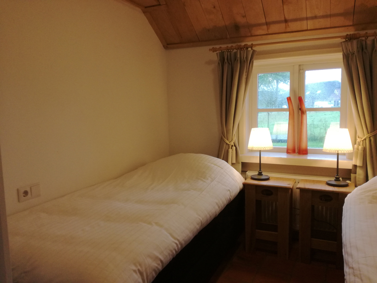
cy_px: 142
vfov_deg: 51.4
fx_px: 294
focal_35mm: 27
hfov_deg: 65.3
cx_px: 188
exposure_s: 1/33.3
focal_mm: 3.79
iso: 200
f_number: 2
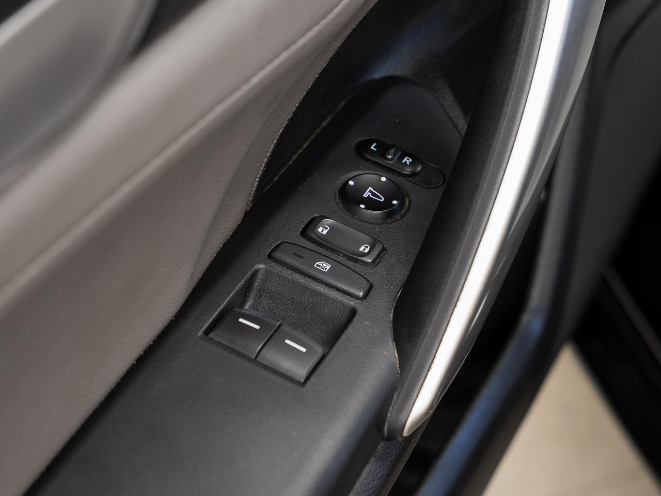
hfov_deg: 19.1
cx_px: 330
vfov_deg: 14.4
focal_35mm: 103
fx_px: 1965
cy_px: 204
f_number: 5.6
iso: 100
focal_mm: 70
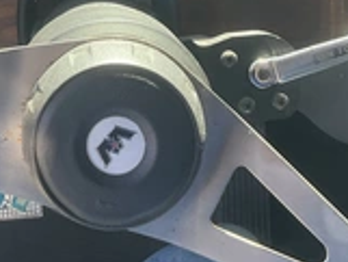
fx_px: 724
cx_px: 121
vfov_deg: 19.7
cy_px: -17
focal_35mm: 72
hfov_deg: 26.9
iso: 40
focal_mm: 3
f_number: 1.8
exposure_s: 1/122
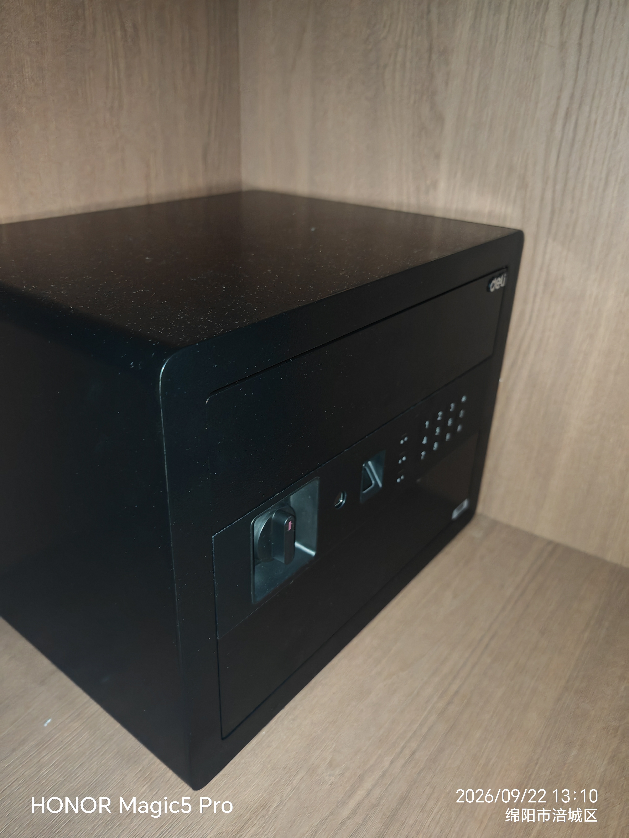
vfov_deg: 65.3
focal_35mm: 27
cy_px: 419
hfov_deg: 51.4
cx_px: 314
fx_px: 654
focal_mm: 7.62
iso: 1250
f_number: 1.6
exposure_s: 1/33
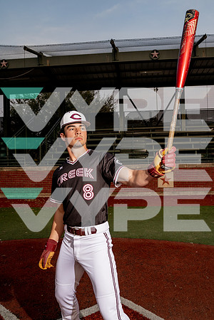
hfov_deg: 37.9
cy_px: 160
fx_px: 312
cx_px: 107
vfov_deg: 54.4
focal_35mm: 35
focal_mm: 35
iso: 500
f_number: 6.3
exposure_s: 1/250
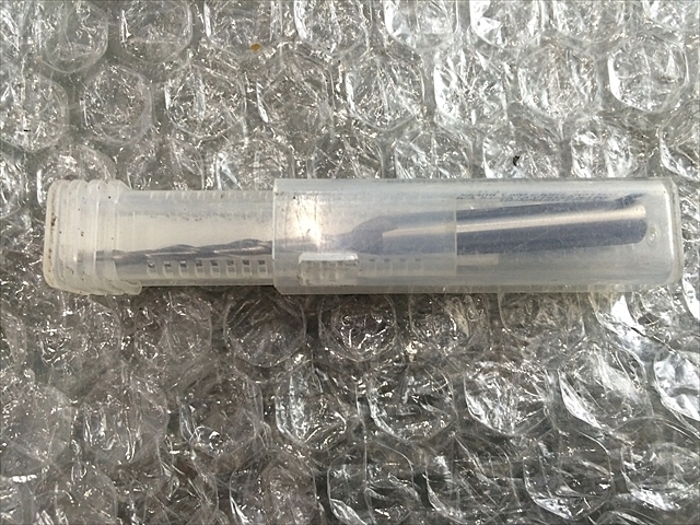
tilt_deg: -85.1
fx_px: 586
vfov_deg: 48.2
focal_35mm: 29
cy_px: 262
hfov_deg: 61.7
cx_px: 350
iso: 80
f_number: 2.2
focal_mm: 4.15
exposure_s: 1/30
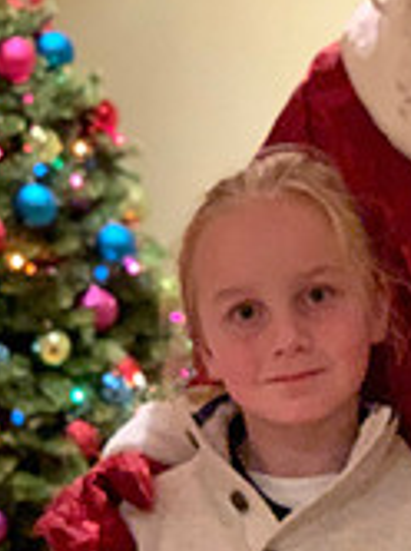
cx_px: 406
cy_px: 315
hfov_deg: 10.4
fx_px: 2238
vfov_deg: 14.0
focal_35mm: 141
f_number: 2.4
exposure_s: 1/30
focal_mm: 6
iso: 640
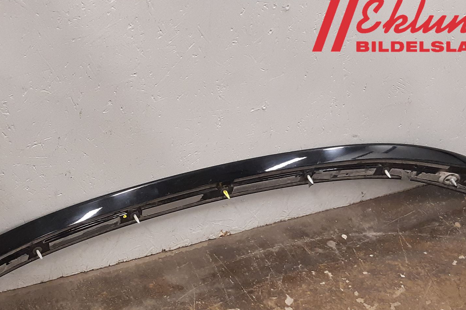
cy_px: 248
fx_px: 505
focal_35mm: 39
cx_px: 178
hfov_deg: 49.1
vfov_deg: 33.2
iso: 250
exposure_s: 1/33
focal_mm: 3.93
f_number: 1.7
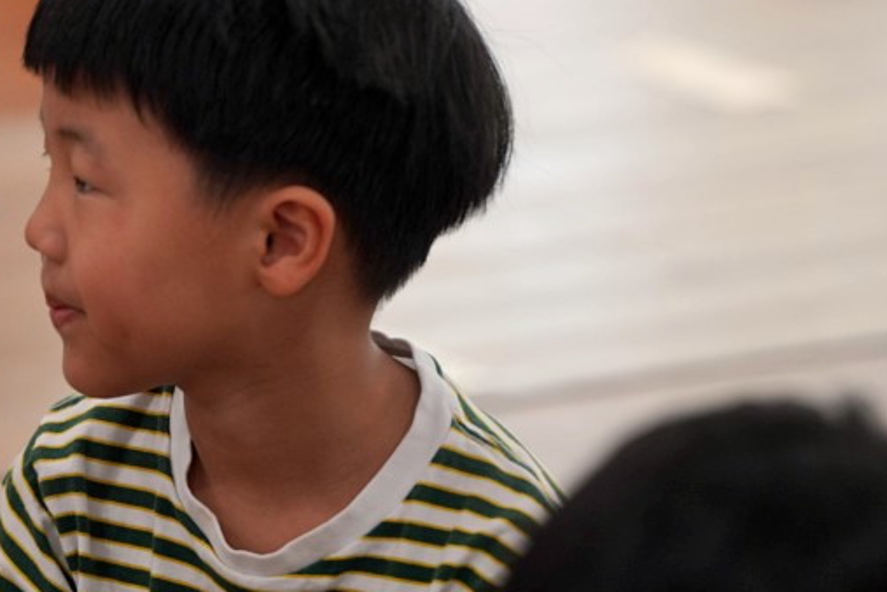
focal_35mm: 355
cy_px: 277
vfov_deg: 3.9
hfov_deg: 5.8
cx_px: 175
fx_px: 8746
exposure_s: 1/250
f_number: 4
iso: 1000
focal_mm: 200
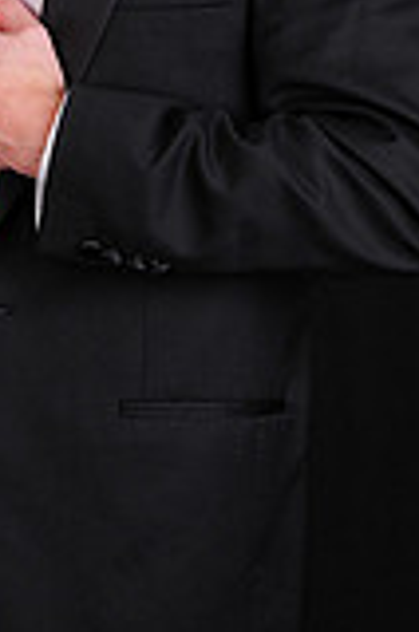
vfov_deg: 13.8
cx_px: -30
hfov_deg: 9.2
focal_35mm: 147
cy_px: 87
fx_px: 2584
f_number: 8
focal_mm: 35
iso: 200
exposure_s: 1/125
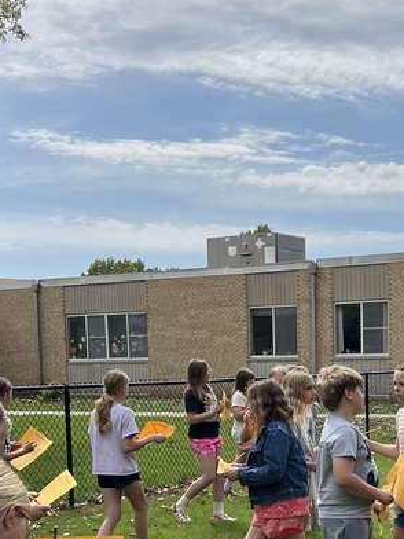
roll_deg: +0.2
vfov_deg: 27.7
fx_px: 1058
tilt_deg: -5.6
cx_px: 346
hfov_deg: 21.2
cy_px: 472
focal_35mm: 68
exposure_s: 1/5076
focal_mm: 5.7
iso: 50
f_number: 1.5
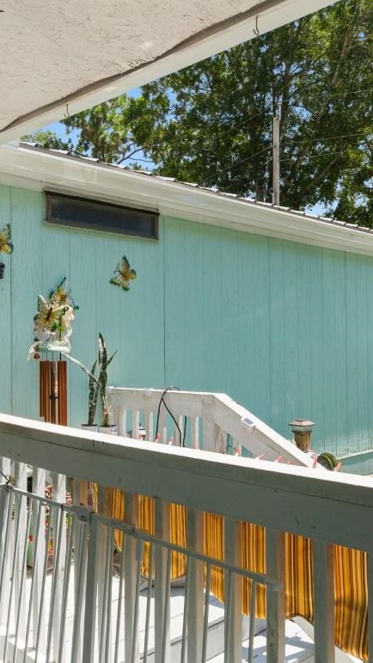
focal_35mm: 33
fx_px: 580
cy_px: 342
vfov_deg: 59.5
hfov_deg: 35.5
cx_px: 144
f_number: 7.1
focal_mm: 10
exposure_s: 1/200
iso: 100
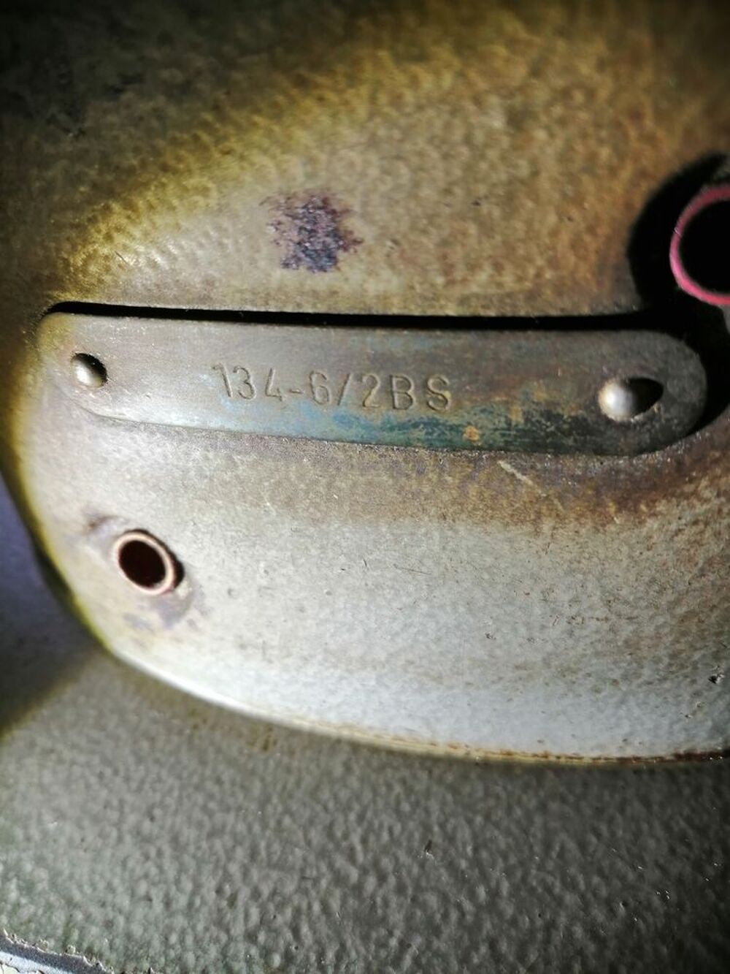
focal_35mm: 26
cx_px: 365
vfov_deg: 67.3
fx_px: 731
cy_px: 487
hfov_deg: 53.1
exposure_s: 1/60
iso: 64
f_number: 1.8
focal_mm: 3.62
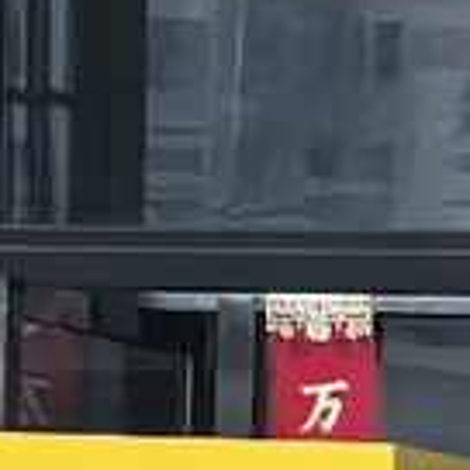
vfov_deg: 3.1
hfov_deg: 3.0
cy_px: -543
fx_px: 8679
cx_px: -1714
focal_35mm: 565
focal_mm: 6.98
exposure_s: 1/2625
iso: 100
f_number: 2
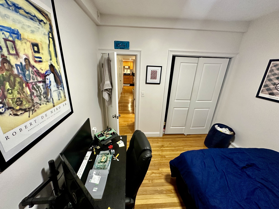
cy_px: 104
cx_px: 140
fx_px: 113
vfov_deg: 85.7
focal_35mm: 14
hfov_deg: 102.1
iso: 320
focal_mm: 2.22
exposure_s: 1/60
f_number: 2.2
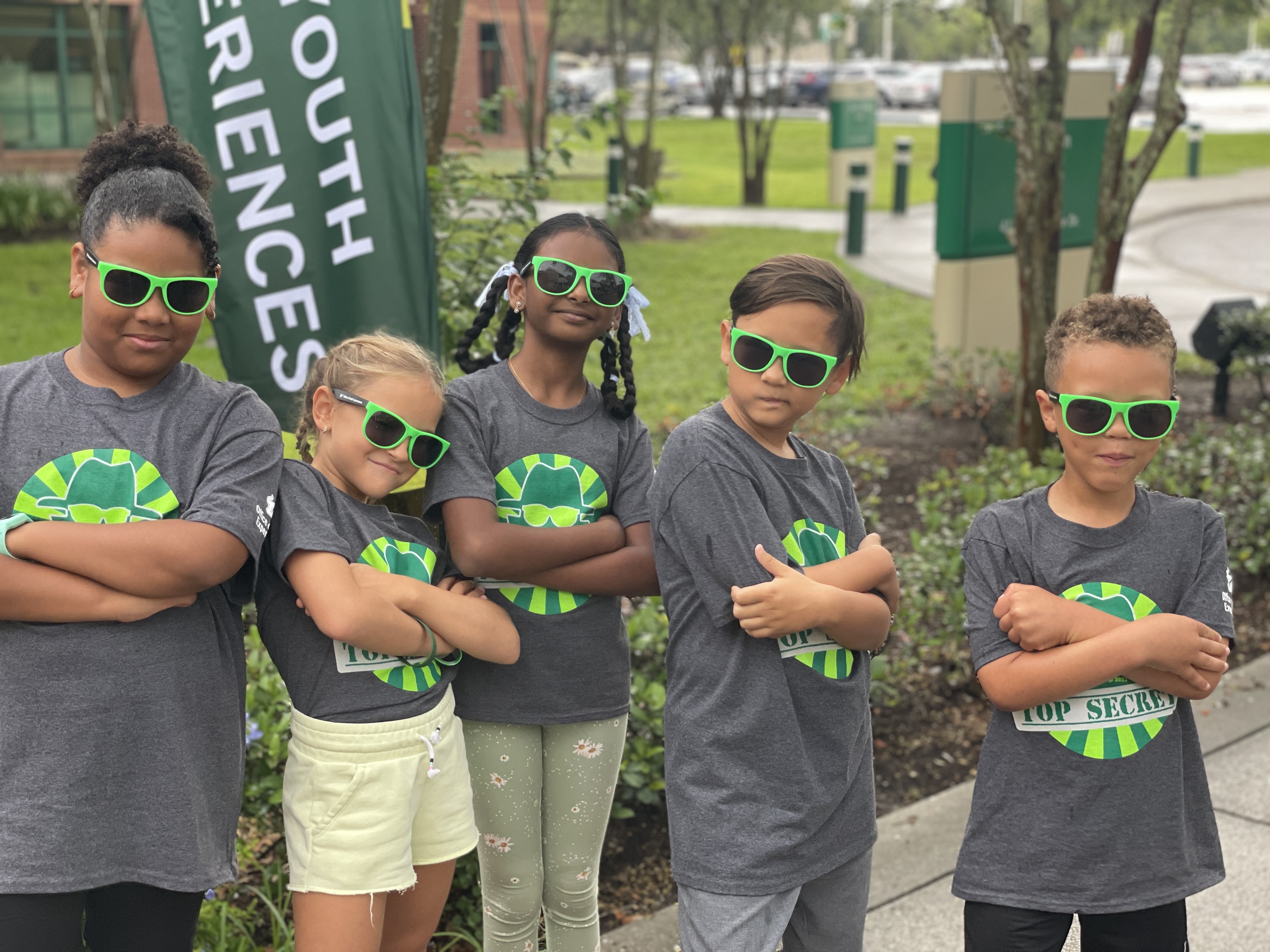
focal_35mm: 52
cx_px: 635
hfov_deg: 36.8
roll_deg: +1.0
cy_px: 476
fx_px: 1908
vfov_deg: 28.0
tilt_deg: -11.6
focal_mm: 6
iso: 125
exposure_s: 1/122
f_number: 2
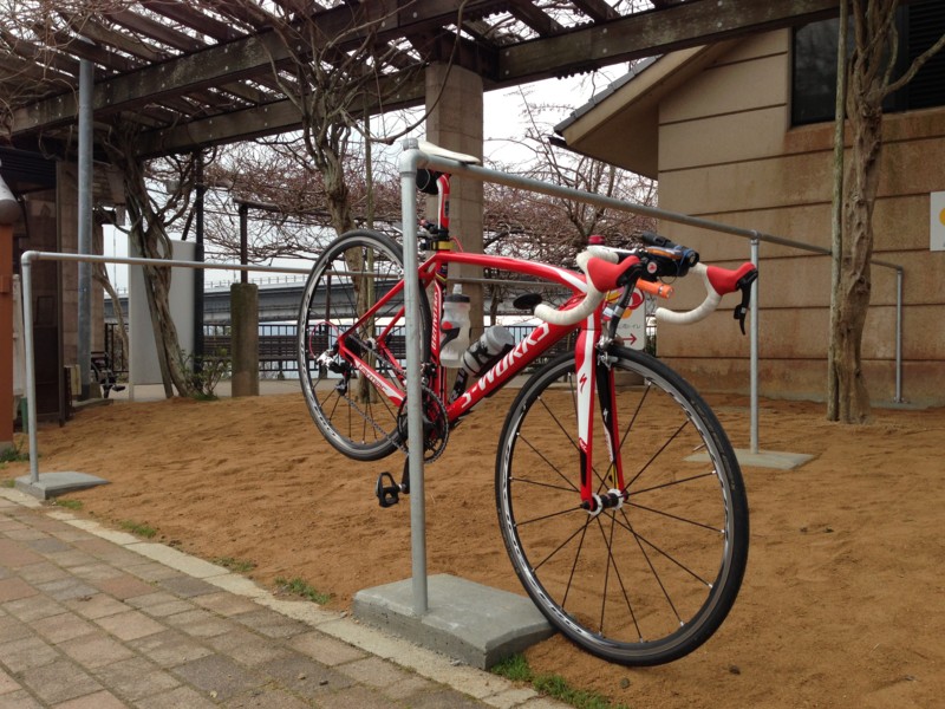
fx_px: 901
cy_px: 354
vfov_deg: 42.9
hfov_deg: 55.4
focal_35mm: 33
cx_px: 472
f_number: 2.4
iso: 50
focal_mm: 4.13
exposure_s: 1/361
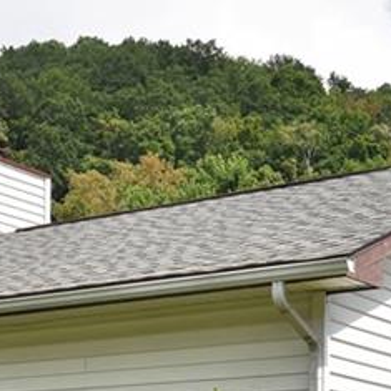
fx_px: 1278
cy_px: 459
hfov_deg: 17.1
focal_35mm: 100
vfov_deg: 16.7
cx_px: 27
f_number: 8
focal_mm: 18
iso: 280
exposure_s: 1/250
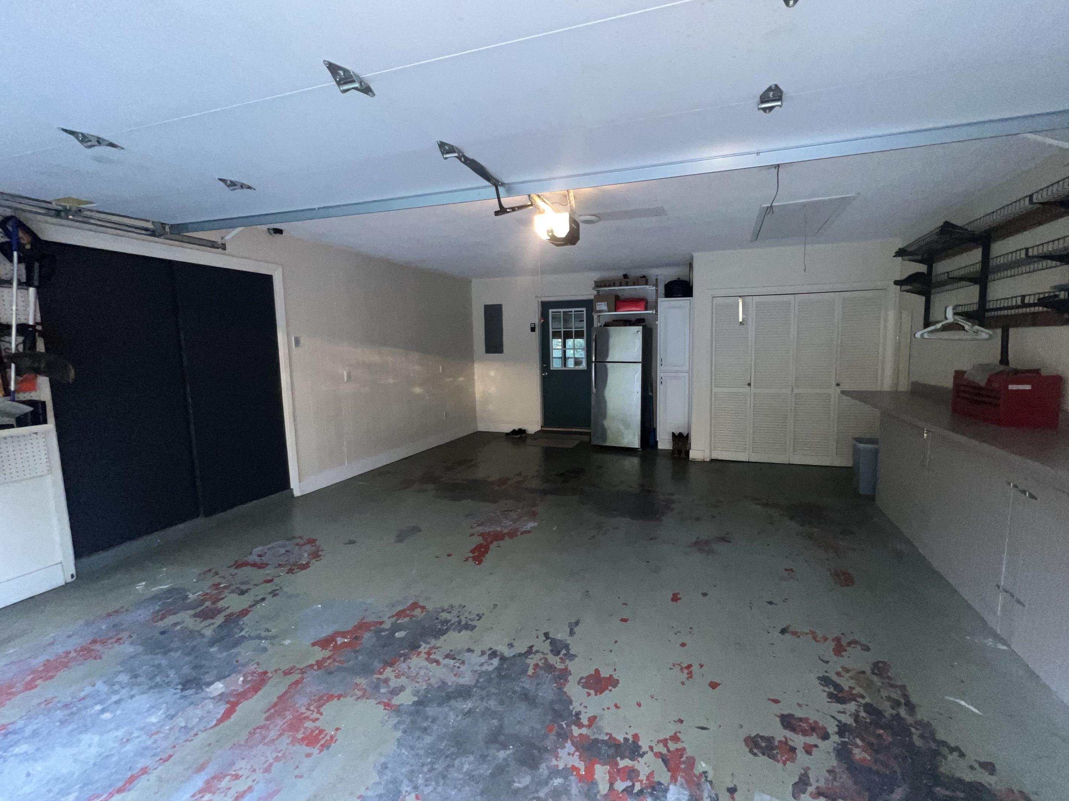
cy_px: 394
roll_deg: +0.9
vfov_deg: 85.7
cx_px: 571
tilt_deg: -7.1
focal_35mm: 14
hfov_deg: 101.9
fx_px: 432
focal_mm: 1.57
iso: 200
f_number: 1.8
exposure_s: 1/60
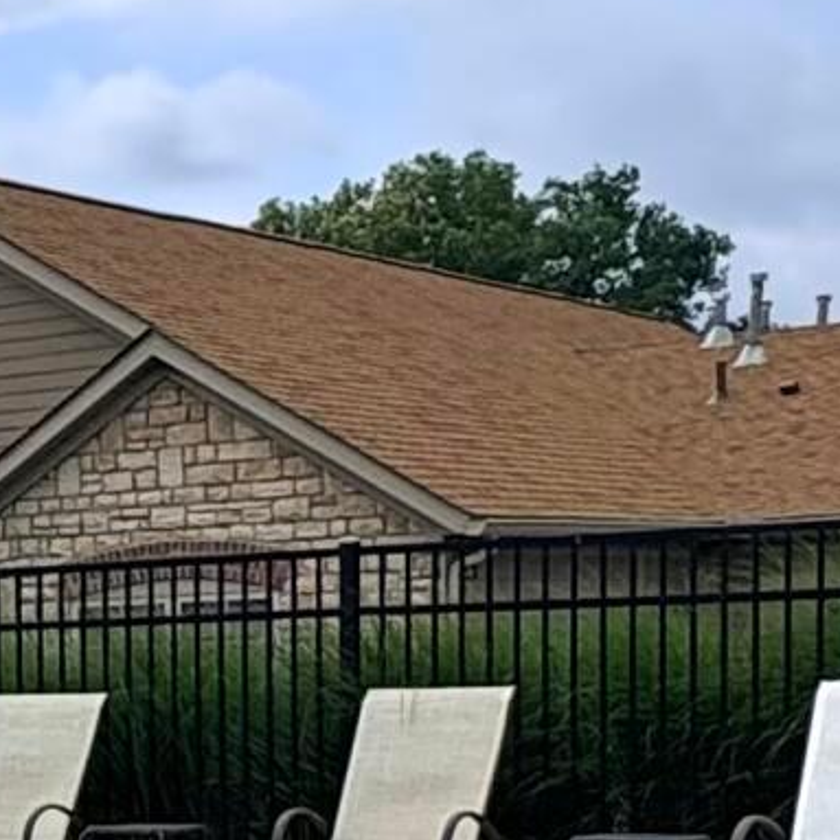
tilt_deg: -3.9
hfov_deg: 15.2
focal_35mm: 97
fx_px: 2663
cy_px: 853
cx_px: -737
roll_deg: +2.6
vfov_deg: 17.5
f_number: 2.2
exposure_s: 1/3390
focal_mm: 2.22
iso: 50
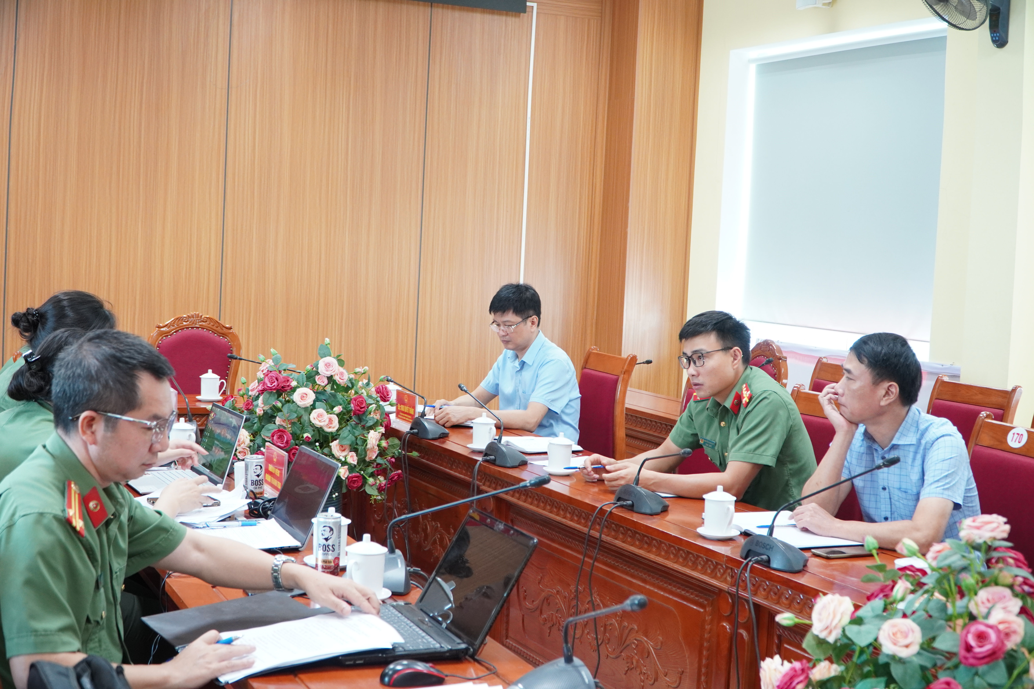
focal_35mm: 45
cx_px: 517
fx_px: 1292
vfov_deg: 29.9
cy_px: 344
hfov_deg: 43.6
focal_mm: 30
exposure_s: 1/50
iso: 1000
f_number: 4.5
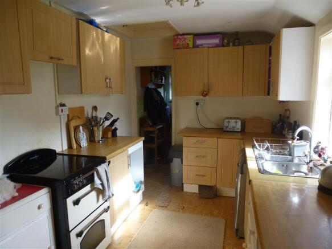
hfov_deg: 71.6
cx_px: 166
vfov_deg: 56.8
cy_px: 124
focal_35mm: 24
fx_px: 230
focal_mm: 4.3
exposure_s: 1/60
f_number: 3.3
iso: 125
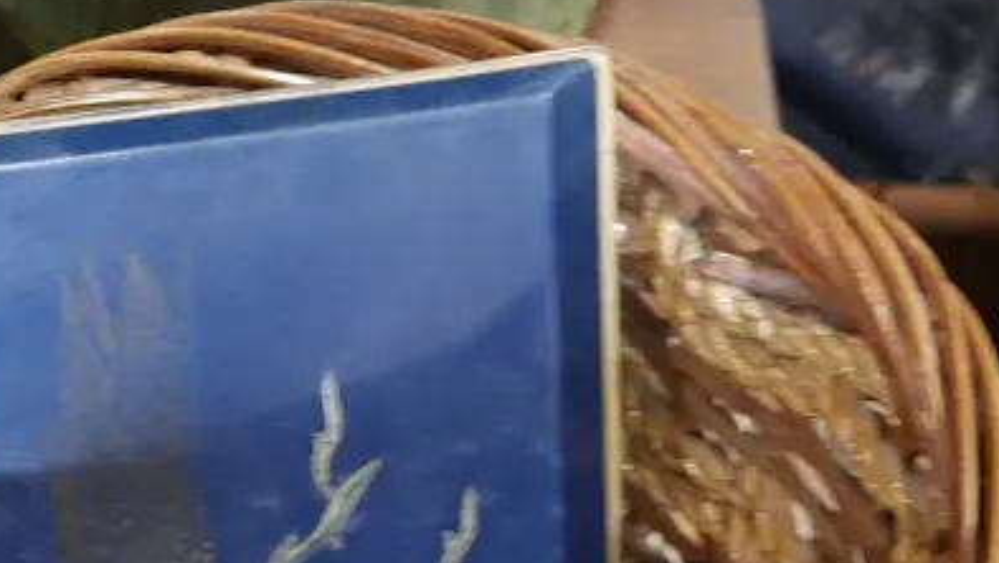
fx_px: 2253
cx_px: 209
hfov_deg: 24.6
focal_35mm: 85
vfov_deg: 14.2
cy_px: 165
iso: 500
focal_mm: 15
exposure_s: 1/60
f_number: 3.6
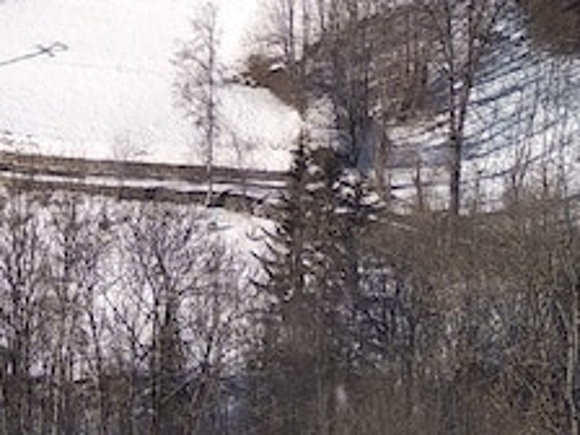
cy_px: -290
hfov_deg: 16.5
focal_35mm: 116
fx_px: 1944
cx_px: -49
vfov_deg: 12.0
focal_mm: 3.81
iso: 100
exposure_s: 1/583
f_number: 2.2
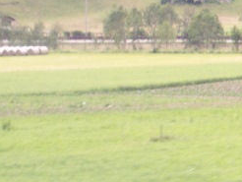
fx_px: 2589
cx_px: 361
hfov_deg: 5.3
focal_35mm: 370
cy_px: -104
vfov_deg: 4.0
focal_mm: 24
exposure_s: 1/90
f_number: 4.8
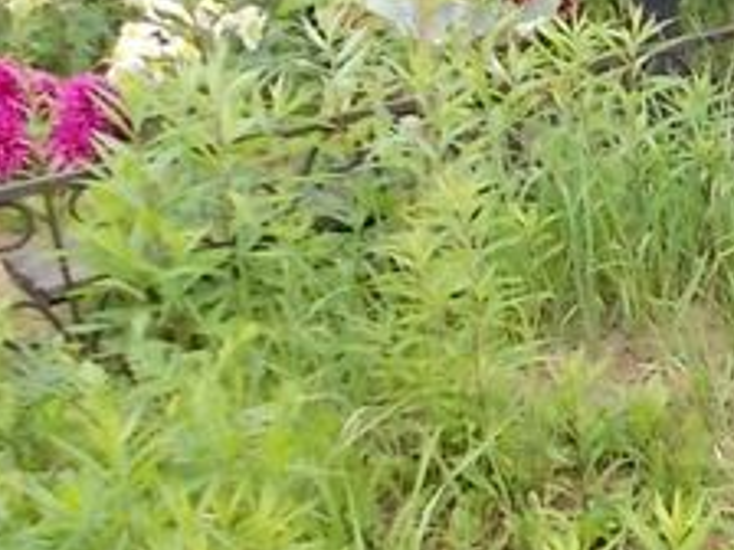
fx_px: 1972
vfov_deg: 15.9
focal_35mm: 93
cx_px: 1127
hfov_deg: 18.5
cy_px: 236
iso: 80
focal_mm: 4.6
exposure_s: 1/320
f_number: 3.2
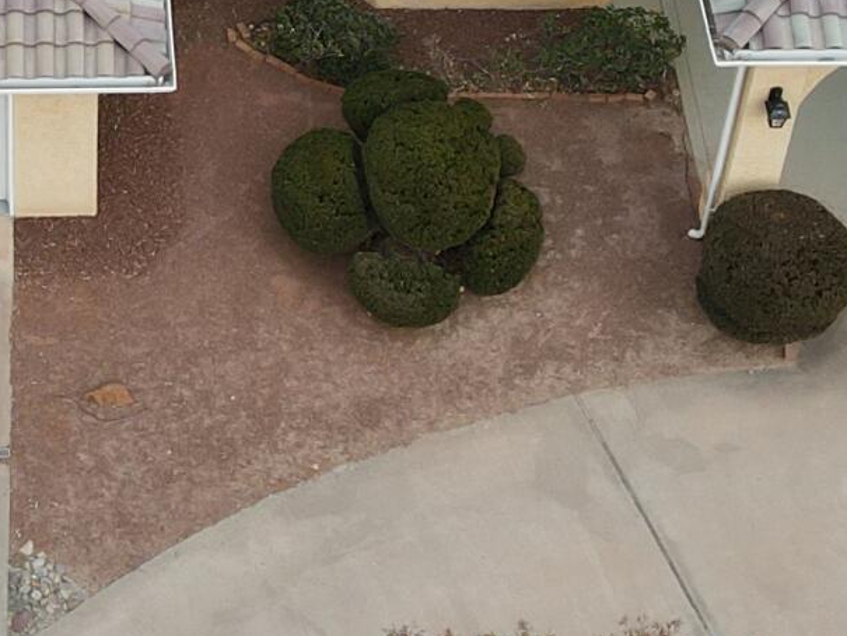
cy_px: -34
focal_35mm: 119
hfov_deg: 16.4
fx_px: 2912
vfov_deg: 12.3
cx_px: 115
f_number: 2.8
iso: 110
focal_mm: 4.5
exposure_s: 1/240
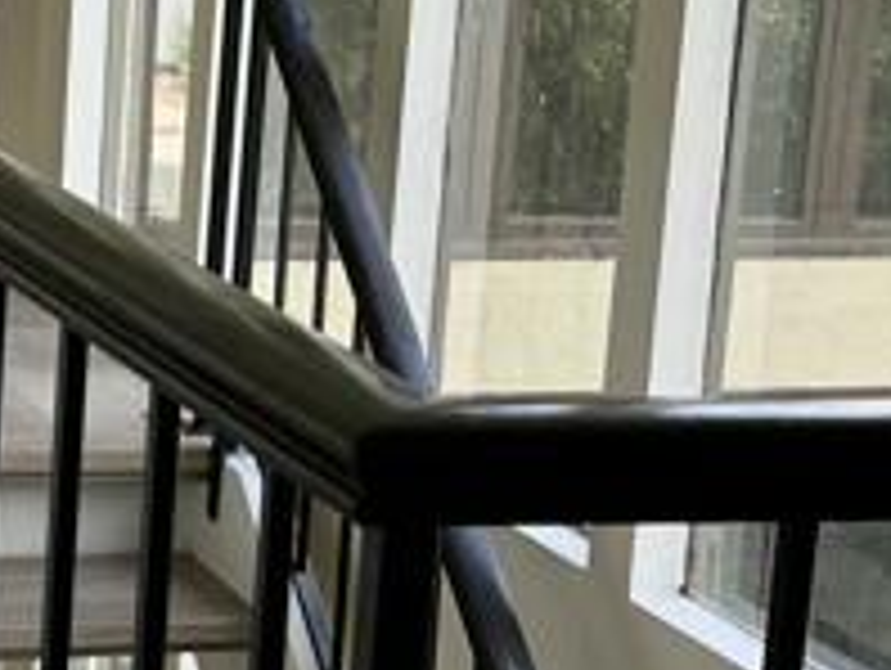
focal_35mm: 124
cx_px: -162
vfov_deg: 12.0
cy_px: 261
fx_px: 3196
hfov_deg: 15.3
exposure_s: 1/302
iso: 80
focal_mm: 6.86
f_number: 1.78
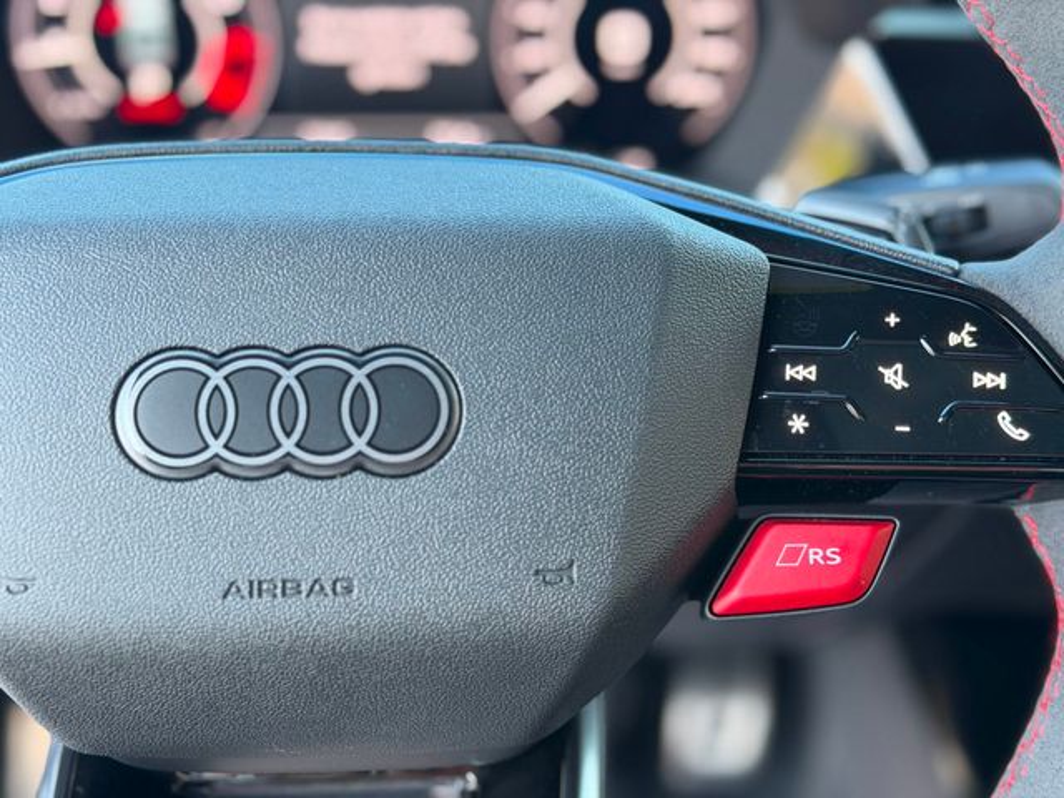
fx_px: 1475
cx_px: 532
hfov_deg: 39.7
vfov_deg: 30.3
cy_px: 399
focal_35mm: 48
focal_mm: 6.76
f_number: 1.78
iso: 160
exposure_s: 1/60
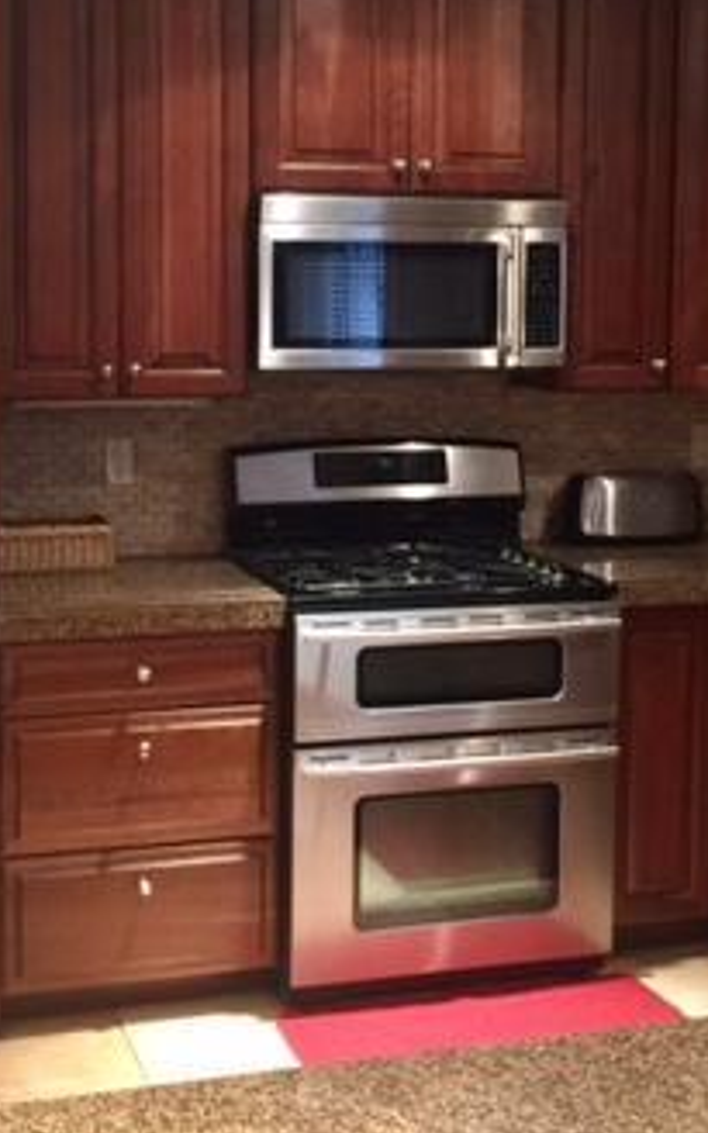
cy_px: 425
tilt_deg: -4.0
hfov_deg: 21.6
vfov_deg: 33.8
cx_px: 359
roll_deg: +0.8
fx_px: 1852
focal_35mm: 60
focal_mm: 4.15
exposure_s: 1/15
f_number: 2.2
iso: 100
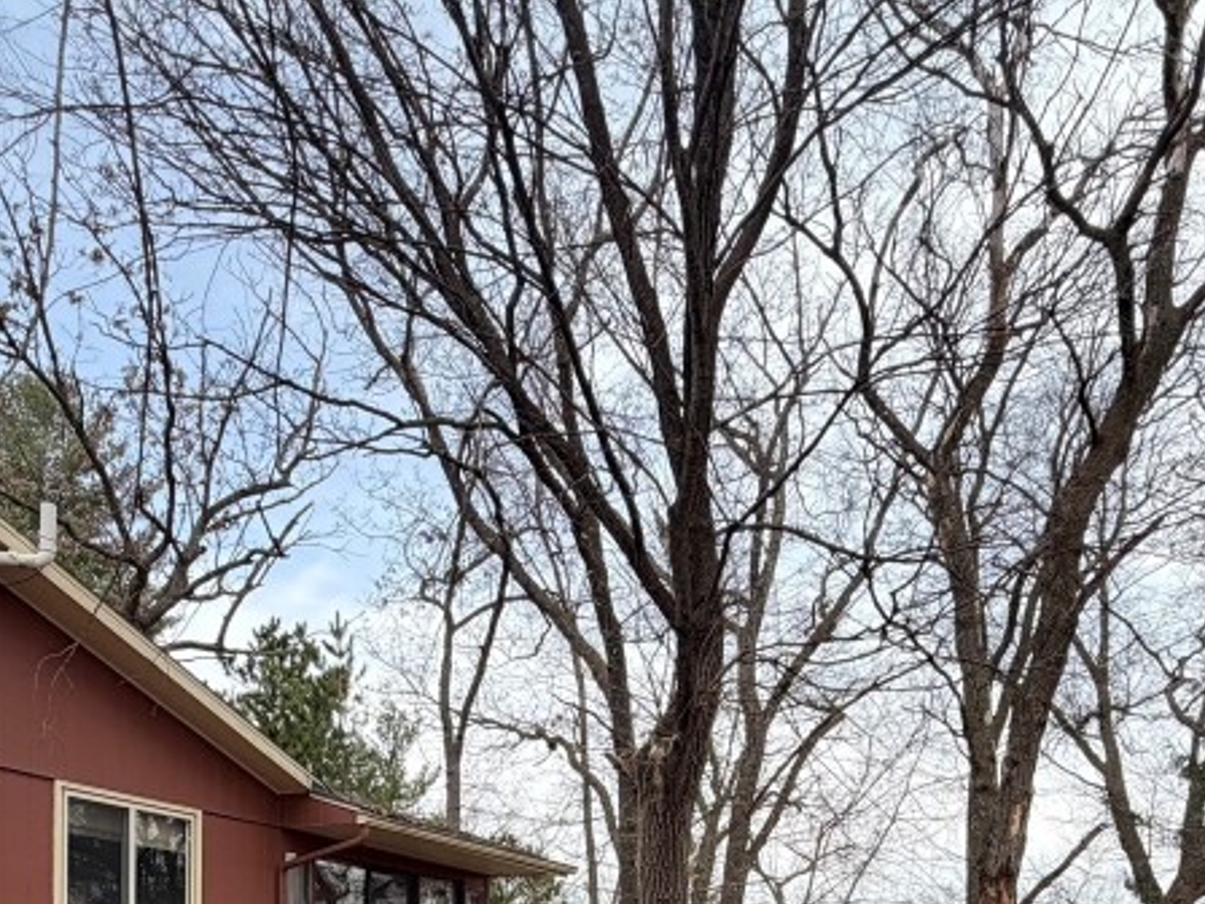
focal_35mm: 32
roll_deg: -0.2
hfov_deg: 56.8
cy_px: 1001
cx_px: 586
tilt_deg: -0.4
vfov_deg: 37.0
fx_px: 1114
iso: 40
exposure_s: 1/502
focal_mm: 2.22
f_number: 2.2
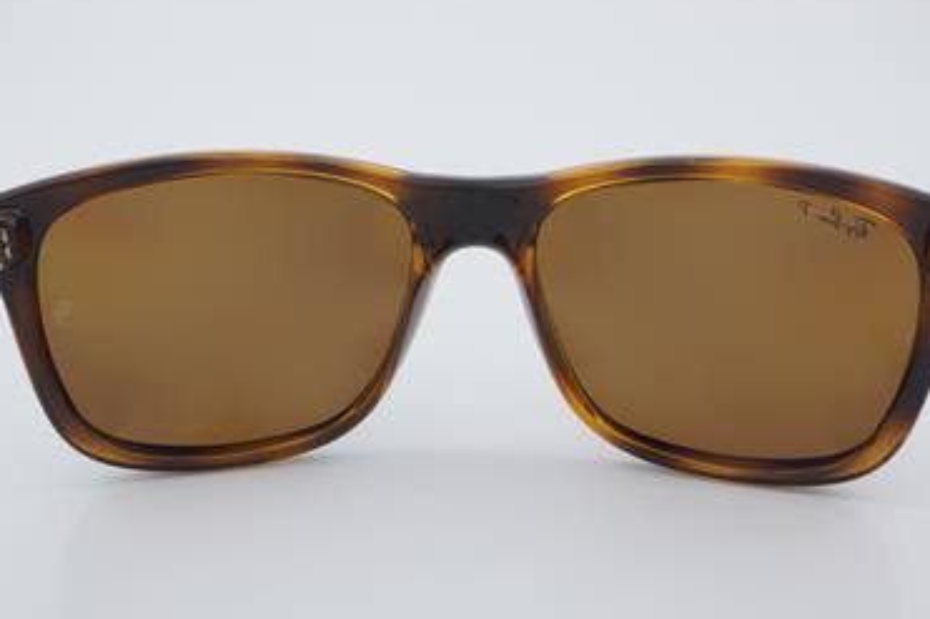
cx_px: 474
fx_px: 1460
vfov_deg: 23.9
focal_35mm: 57
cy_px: 316
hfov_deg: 35.3
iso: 100
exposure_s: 1/4
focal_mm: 35
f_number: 32
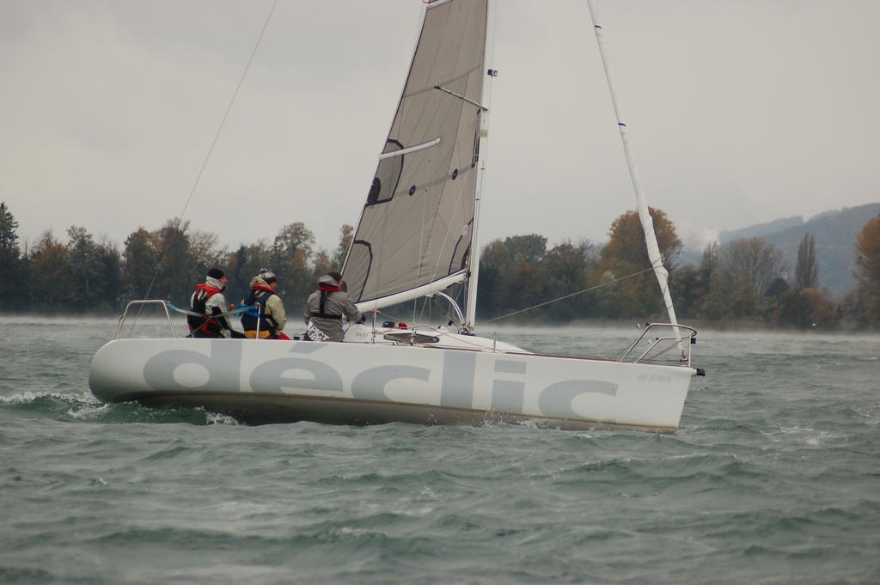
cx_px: 440
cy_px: 292
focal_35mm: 218
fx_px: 5312
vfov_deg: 6.3
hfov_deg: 9.5
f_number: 4.5
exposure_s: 1/800
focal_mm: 145
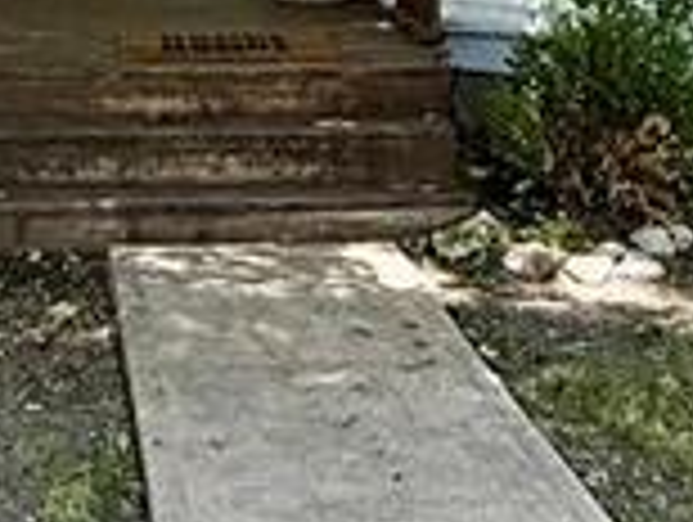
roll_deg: -0.6
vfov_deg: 14.0
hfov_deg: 20.7
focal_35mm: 93
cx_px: 90
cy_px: -436
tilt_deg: +7.3
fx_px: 1865
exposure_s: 1/288
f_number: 2.2
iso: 64
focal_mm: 2.22
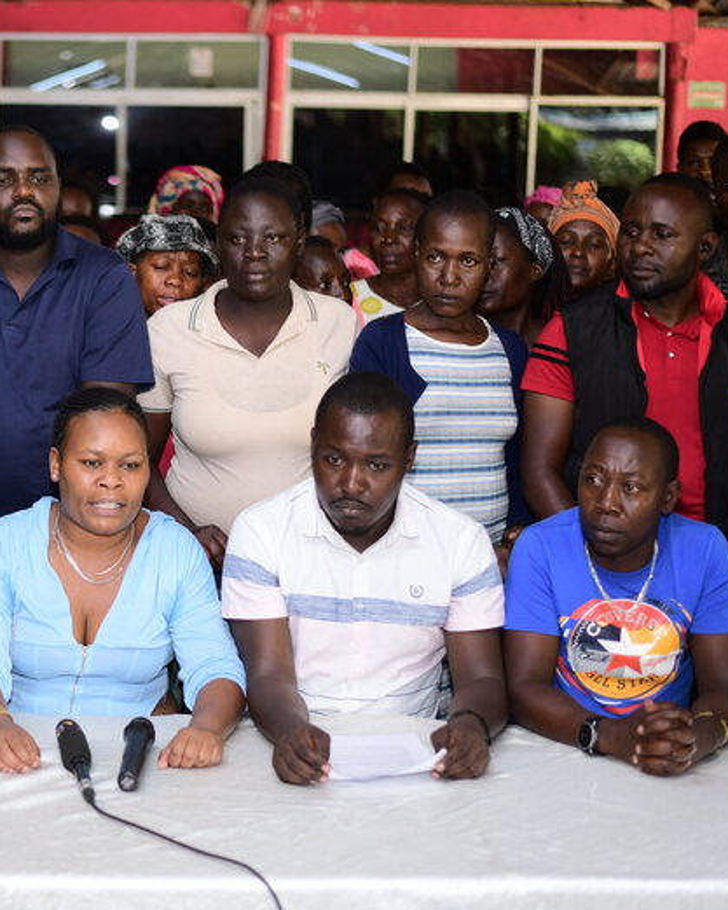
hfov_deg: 20.8
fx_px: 1939
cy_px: 462
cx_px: 54
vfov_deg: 26.4
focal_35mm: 72
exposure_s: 1/200
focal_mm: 50
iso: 320
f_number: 2
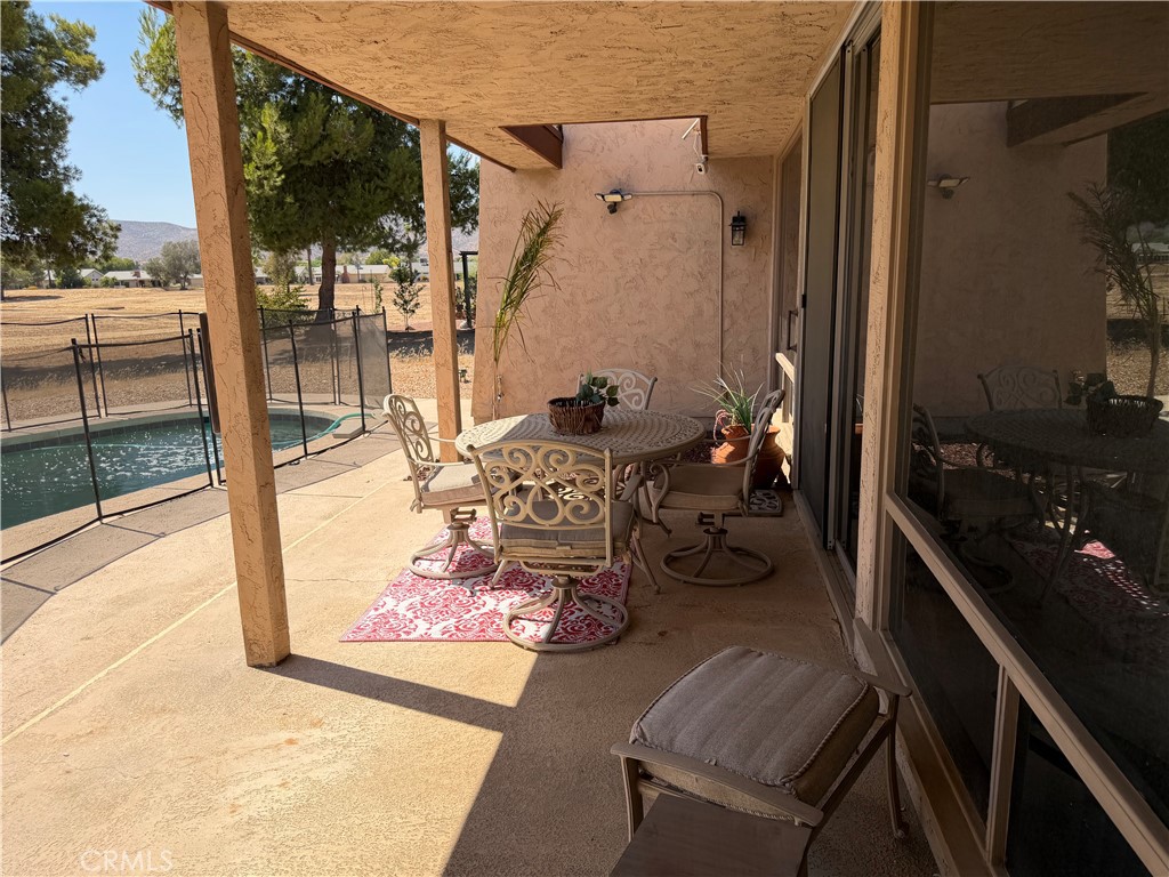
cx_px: 584
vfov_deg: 56.8
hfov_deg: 71.6
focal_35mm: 24
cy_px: 438
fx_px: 810
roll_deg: +1.7
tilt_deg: -11.8
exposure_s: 1/3953
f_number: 1.78
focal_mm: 6.76
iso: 80
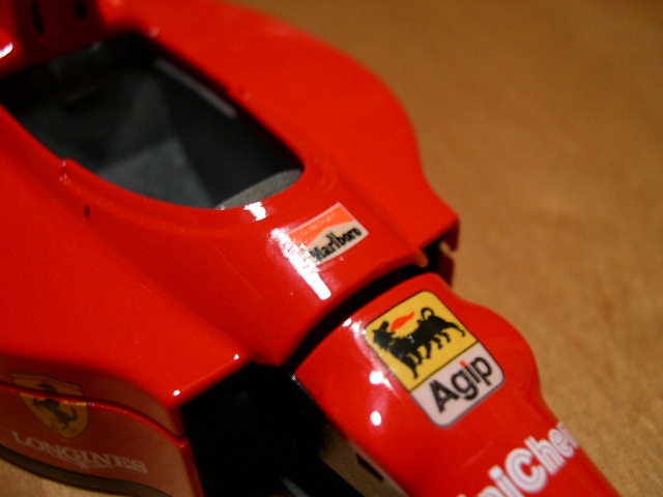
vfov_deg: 37.7
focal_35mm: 38
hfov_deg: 49.0
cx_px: 332
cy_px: 248
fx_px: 728
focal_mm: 8
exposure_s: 1/2.5
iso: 100
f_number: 2.8
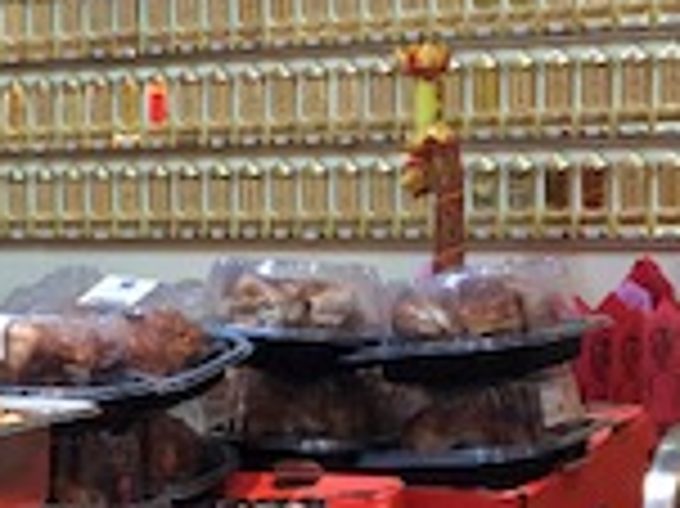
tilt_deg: -10.2
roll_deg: +5.0
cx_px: -464
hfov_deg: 14.9
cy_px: 454
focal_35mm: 119
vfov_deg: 12.3
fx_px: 2336
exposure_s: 1/17
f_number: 1.8
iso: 64
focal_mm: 3.99
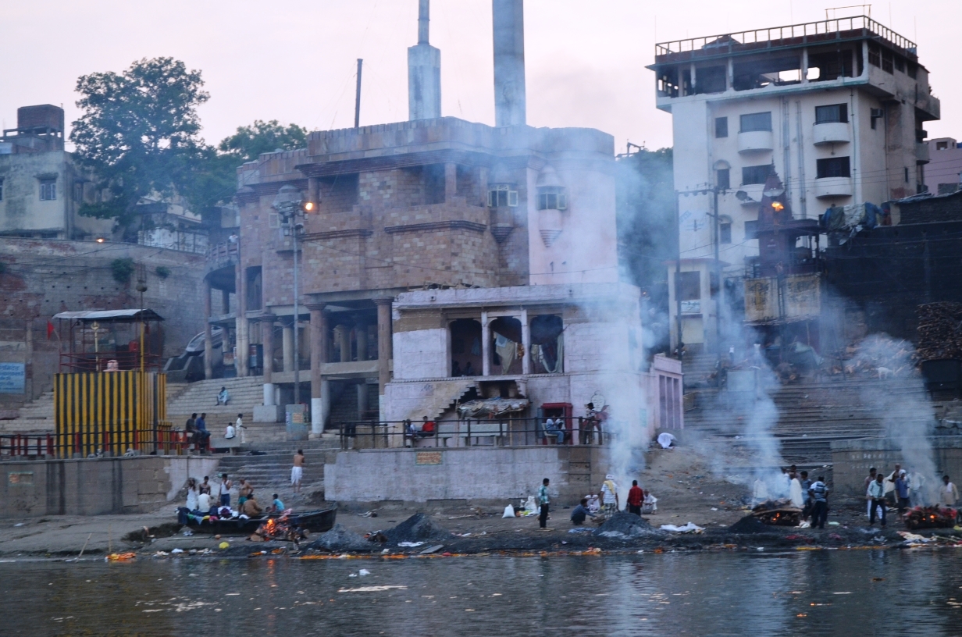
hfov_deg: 24.7
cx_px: 481
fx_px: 2200
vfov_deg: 16.5
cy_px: 318
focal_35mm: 82
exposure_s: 1/60
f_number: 5.6
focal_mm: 55
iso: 400
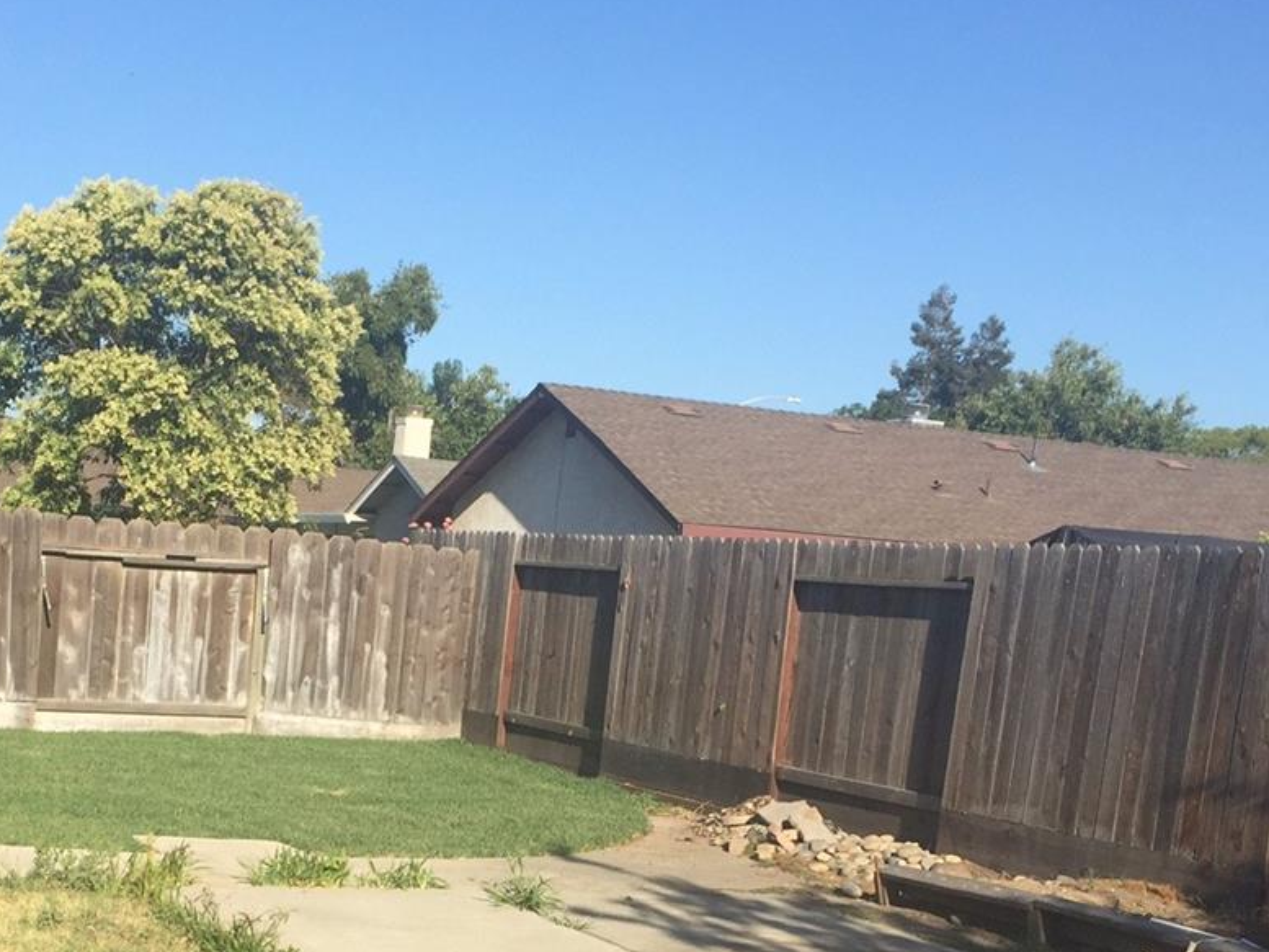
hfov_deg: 33.9
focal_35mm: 56
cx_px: 379
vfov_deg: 25.2
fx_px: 2053
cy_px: 881
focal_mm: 4.15
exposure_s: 1/1647
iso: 32
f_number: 2.2
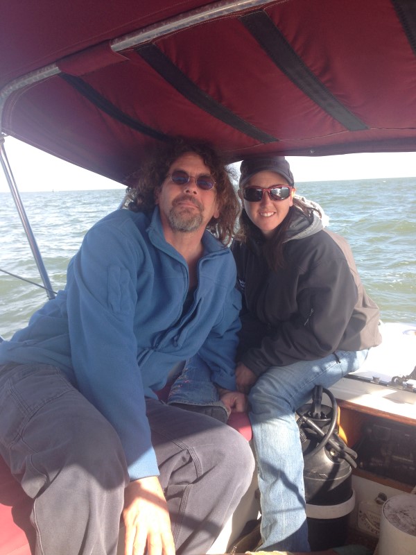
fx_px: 529
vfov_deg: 55.4
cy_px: 278
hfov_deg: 42.9
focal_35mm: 33
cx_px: 208
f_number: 2.4
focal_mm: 4.12
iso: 50
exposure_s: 1/371
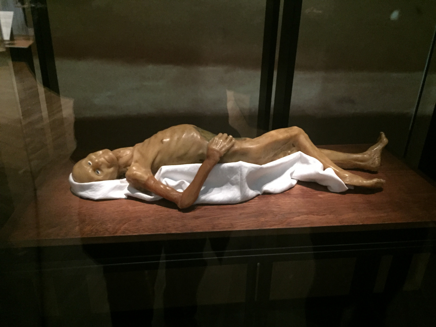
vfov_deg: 48.2
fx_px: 365
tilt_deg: -25.4
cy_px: 164
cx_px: 218
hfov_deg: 61.7
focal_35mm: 29
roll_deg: -0.7
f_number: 2.2
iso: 800
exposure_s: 1/17
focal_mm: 4.15
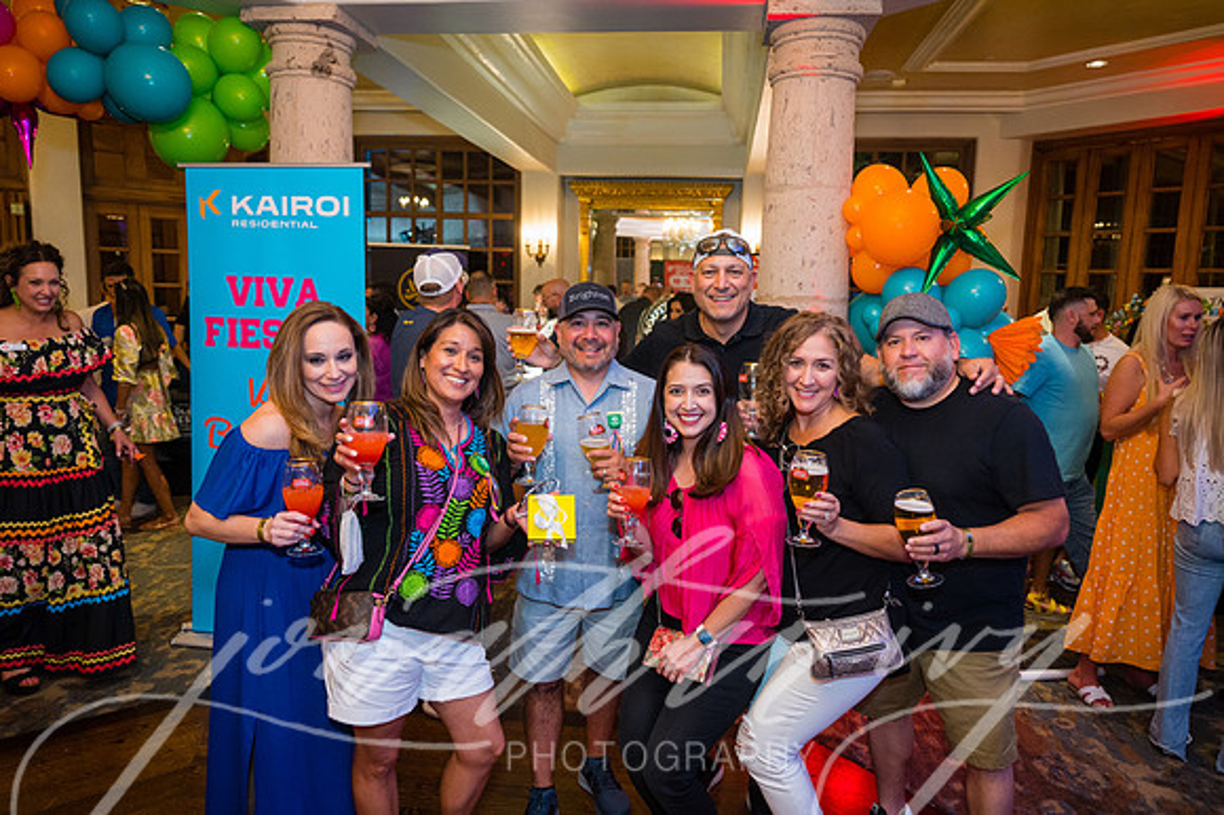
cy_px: 408
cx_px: 612
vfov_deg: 52.1
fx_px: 832
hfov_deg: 72.6
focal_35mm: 24
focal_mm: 24.5
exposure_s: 1/125
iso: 2500
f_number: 2.8
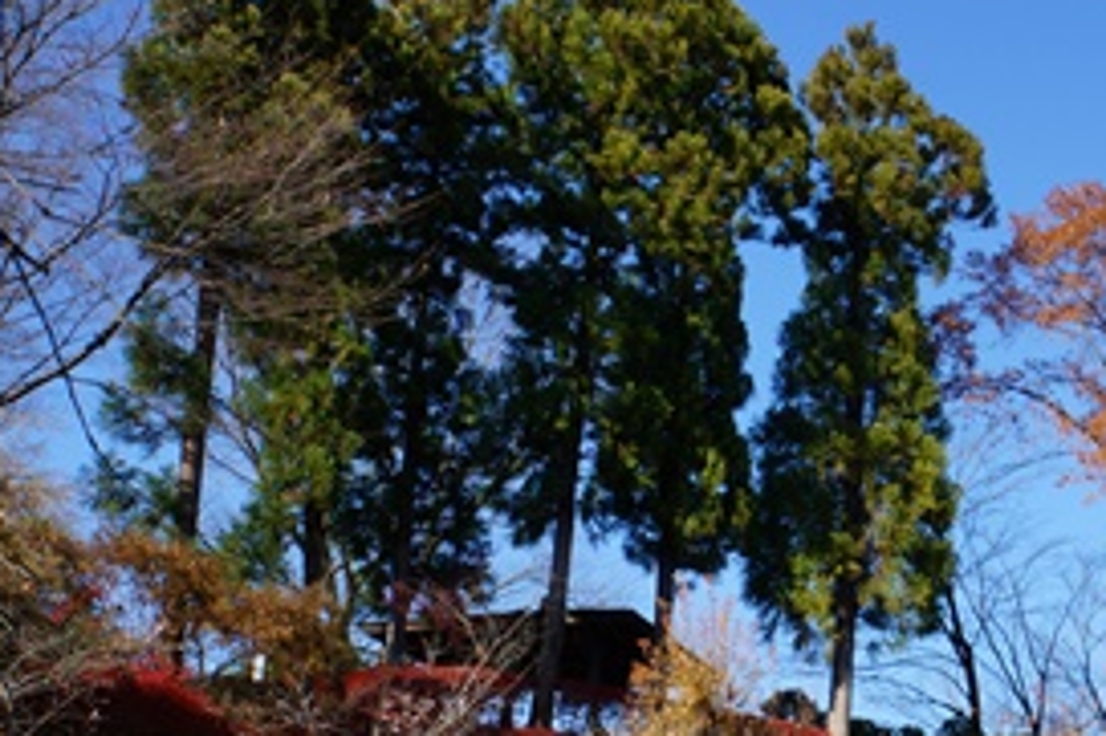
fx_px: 1869
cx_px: 874
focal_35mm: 61
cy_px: 628
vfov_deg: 21.9
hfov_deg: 32.1
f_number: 13
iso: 100
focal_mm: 23
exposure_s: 1/60
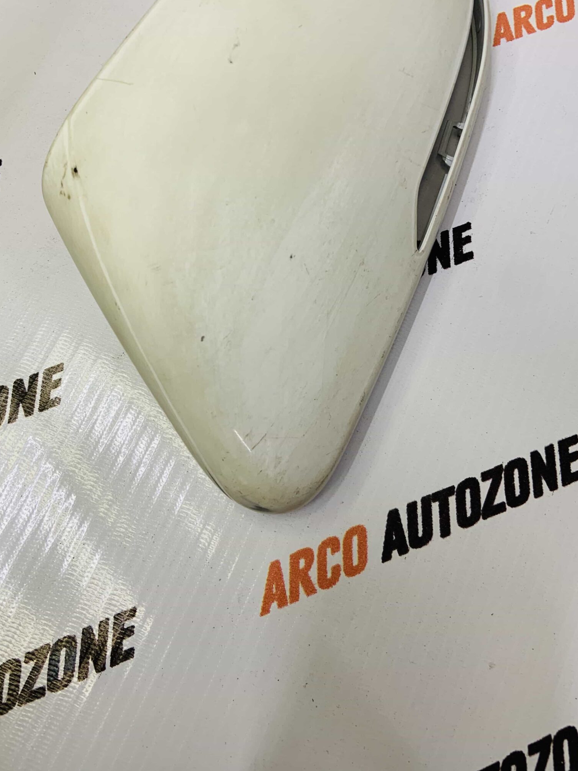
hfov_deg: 42.8
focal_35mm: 33
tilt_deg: -71.8
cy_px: 284
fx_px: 735
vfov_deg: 54.7
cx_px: 245
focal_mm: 4.25
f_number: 1.8
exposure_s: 1/50
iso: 50
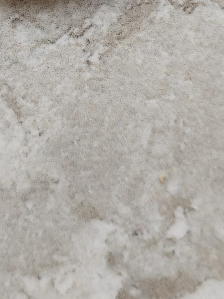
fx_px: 1217
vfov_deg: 13.4
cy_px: -118
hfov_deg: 10.5
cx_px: 19
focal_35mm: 141
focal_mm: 6.19
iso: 80
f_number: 1.65
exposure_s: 1/100
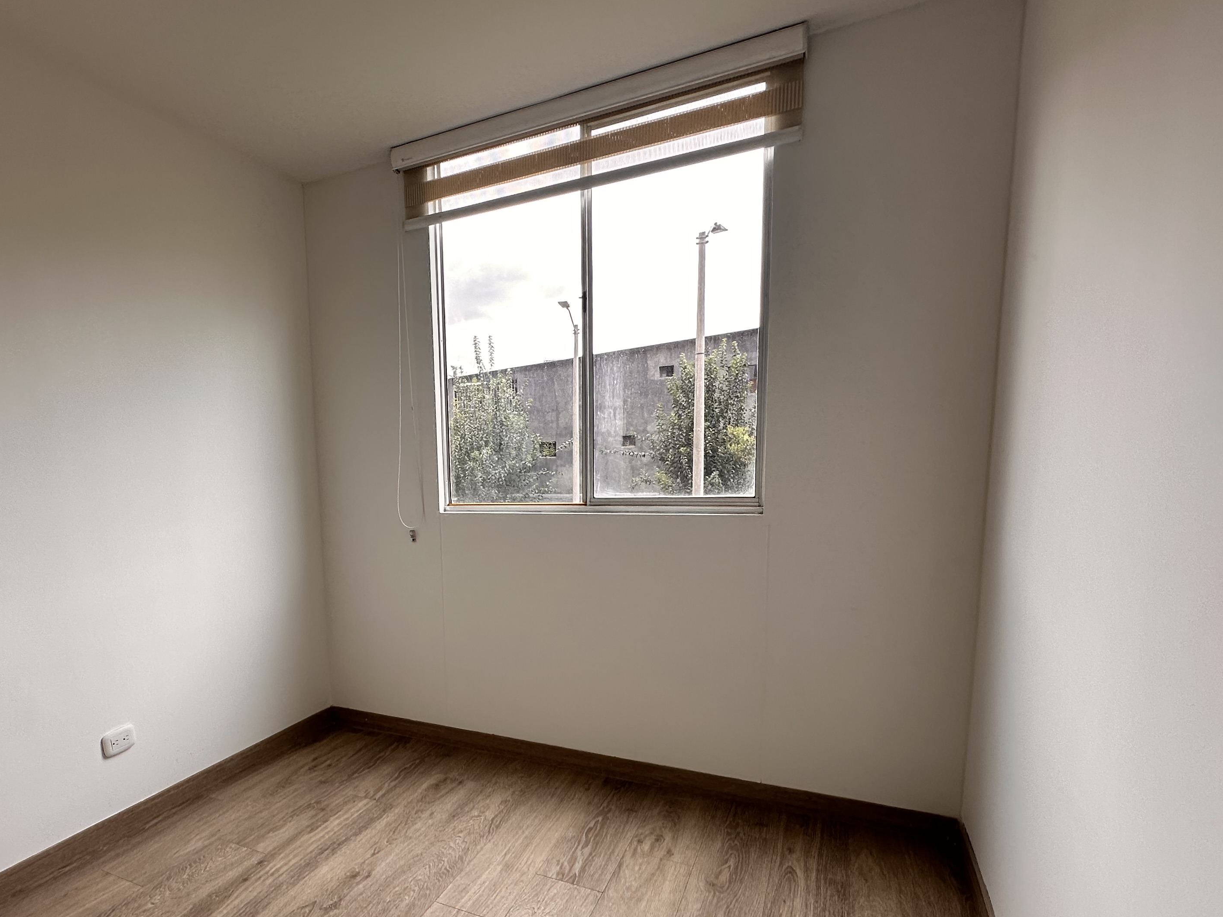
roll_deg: +2.8
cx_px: 439
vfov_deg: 65.1
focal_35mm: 20
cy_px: 569
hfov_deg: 79.8
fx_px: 707
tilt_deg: -6.9
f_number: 2.2
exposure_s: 1/192
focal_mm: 2.22
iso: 40
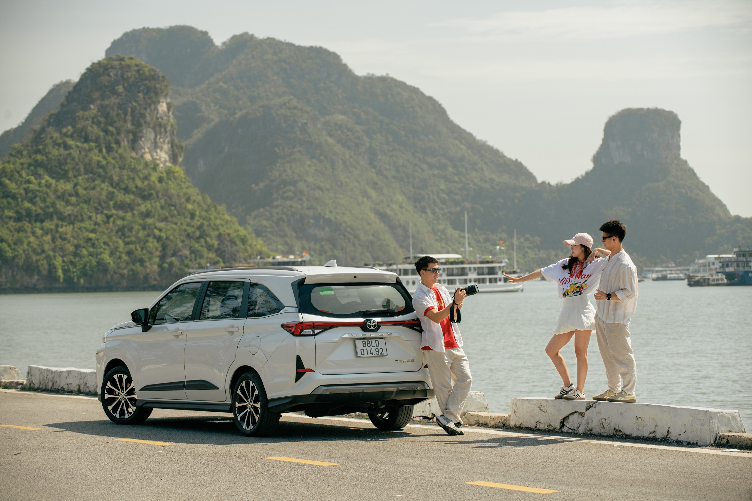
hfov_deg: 19.5
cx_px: 376
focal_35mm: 105
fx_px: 2193
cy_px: 250
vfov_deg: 13.0
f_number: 5.6
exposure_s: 1/640
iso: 160
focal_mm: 105
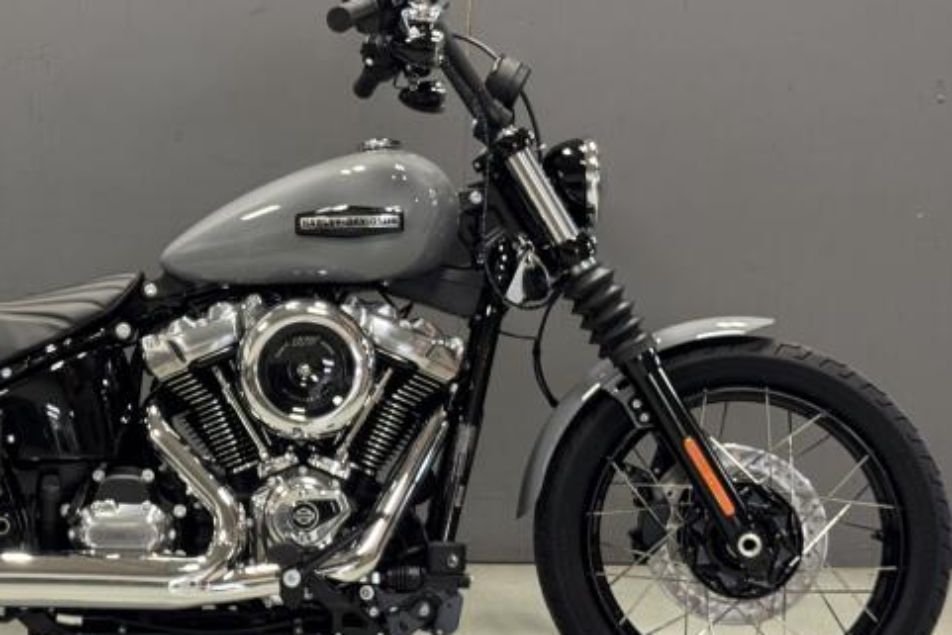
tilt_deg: -9.8
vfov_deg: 16.5
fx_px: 2195
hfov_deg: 24.2
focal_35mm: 83
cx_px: 234
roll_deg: -1.7
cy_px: 305
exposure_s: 1/60
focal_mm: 6.76
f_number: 1.78
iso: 250
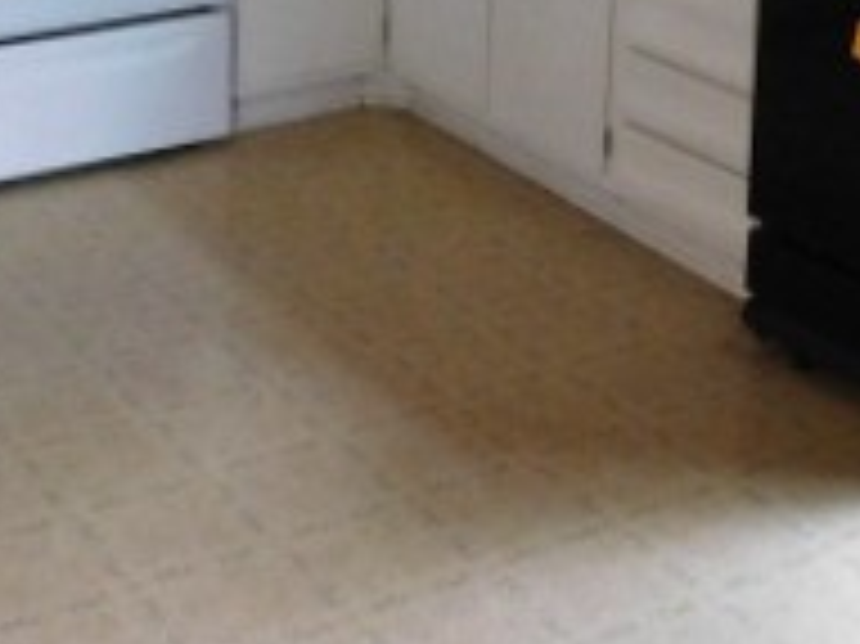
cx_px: 473
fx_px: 1912
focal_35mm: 77
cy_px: -176
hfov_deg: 25.3
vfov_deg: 18.0
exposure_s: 1/30
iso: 360
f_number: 3
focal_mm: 4
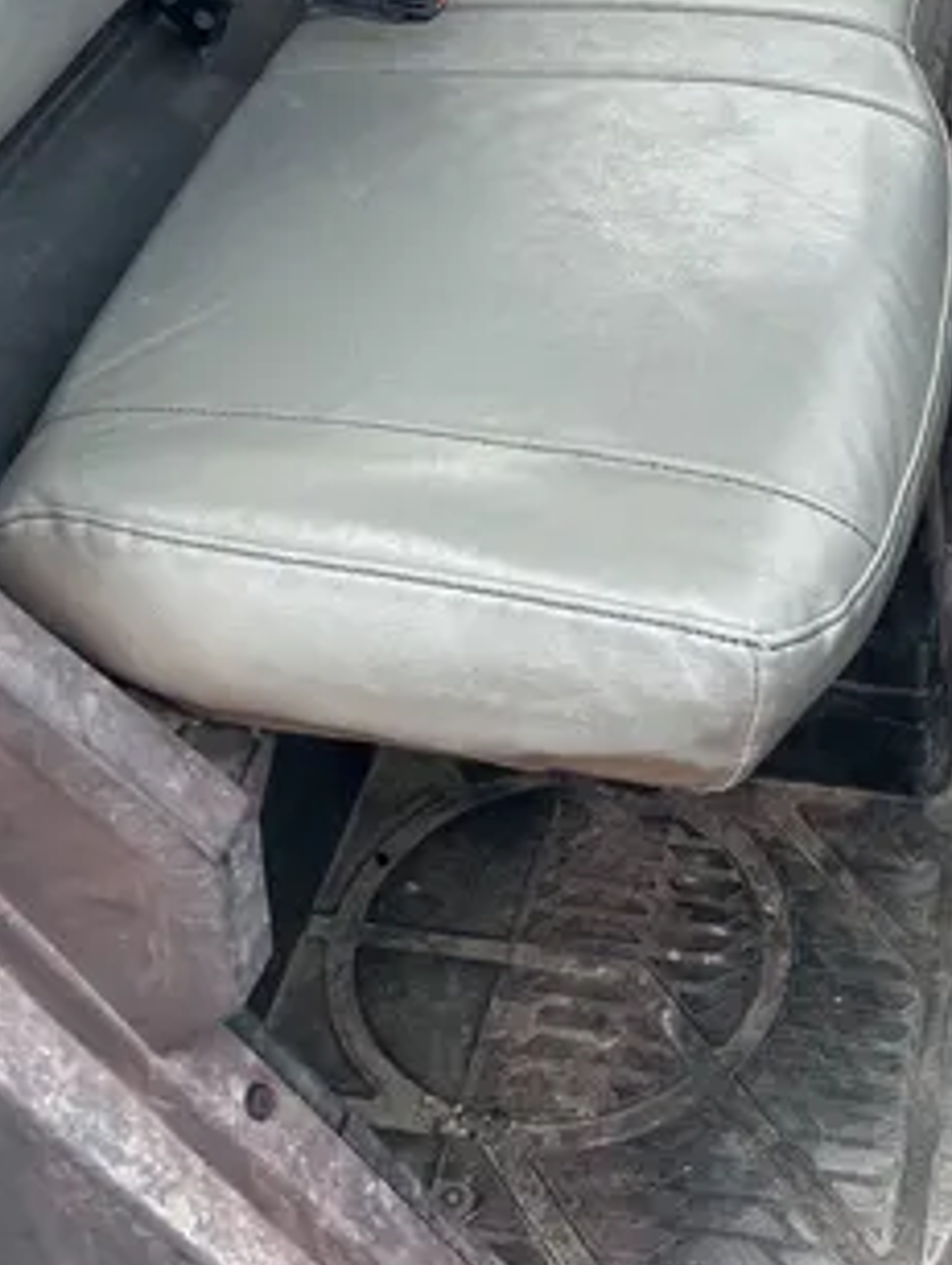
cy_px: 68
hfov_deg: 23.3
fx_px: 2269
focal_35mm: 62
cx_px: 787
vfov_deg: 29.5
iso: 50
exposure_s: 1/833
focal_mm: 5.7
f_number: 1.5
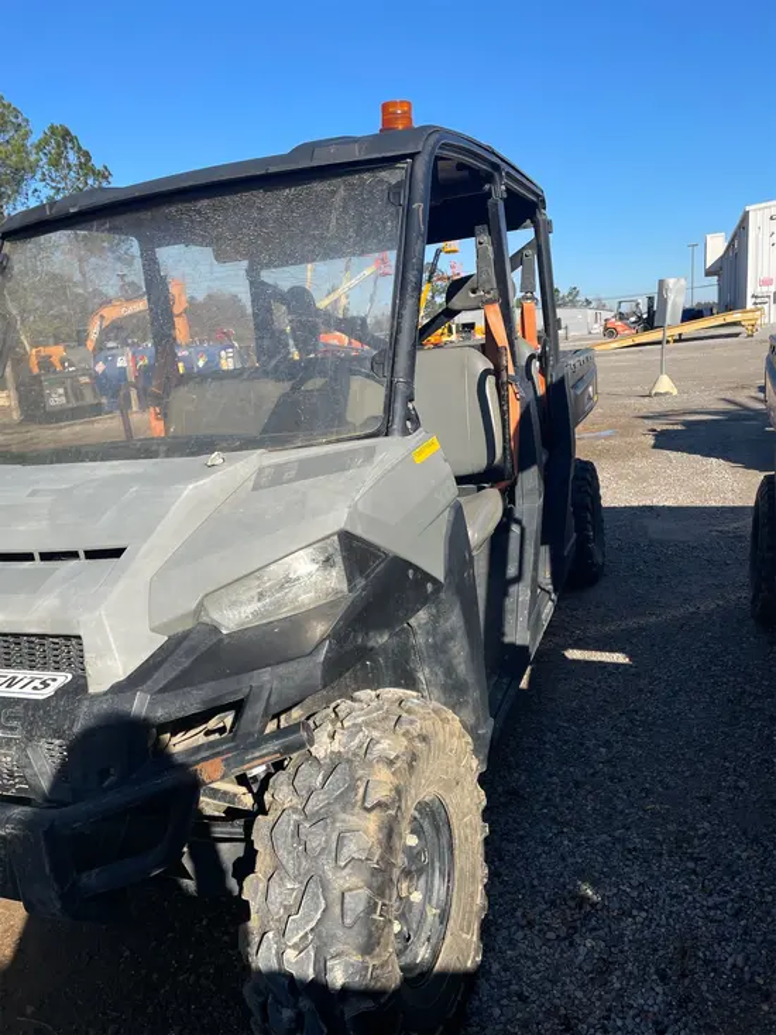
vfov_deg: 67.3
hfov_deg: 53.1
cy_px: 518
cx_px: 388
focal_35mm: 26
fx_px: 777
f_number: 1.6
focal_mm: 4.2
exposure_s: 1/3861
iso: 50
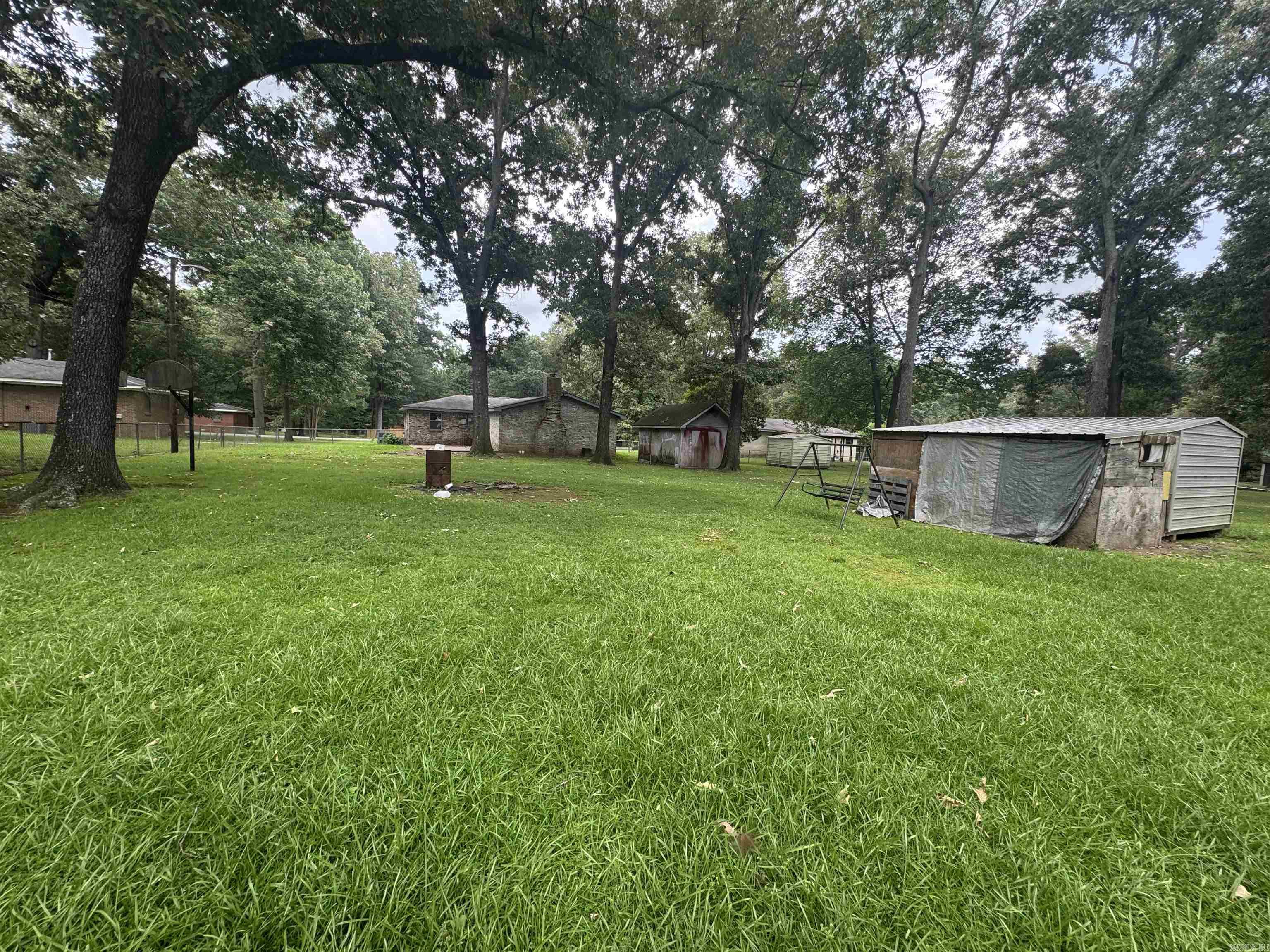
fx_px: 514
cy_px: 476
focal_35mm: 14
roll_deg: -3.4
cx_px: 635
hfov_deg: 102.1
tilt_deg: -5.3
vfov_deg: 85.7
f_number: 2.2
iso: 40
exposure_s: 1/197
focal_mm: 2.22
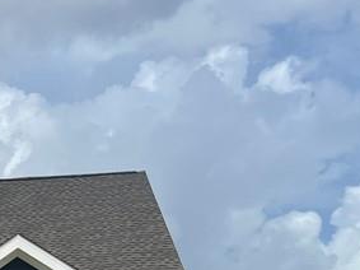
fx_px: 977
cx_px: -193
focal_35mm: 94
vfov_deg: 14.8
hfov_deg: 18.3
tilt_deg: +3.0
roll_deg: +0.7
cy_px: 387
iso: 50
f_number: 1.6
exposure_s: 1/5848
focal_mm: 5.1
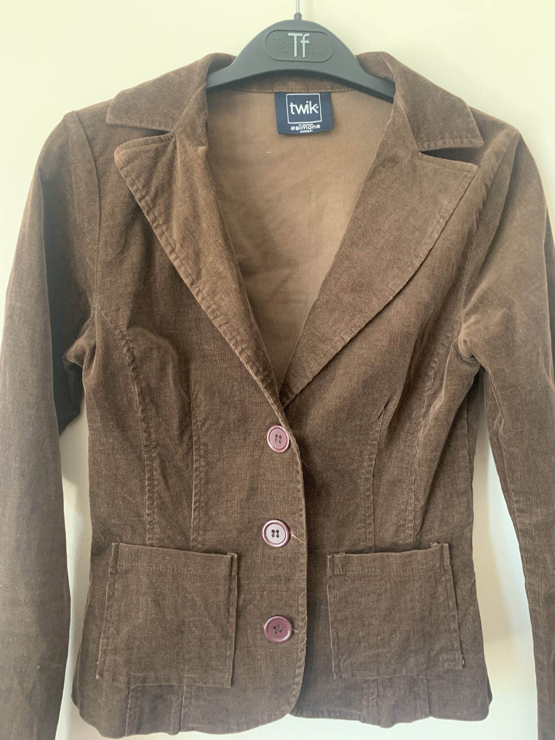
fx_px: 556
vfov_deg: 67.3
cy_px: 370
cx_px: 278
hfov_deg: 53.1
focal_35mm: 26
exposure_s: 1/39
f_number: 1.8
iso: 400
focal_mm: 4.25
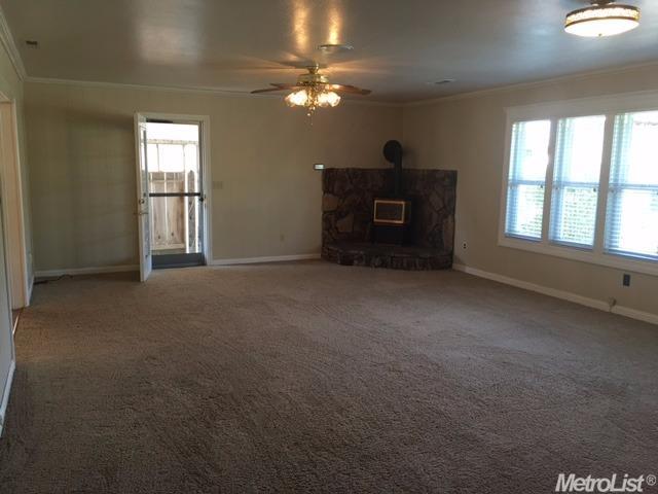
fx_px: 551
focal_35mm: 29
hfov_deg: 61.7
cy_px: 247
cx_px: 329
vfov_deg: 48.2
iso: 32
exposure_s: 1/15
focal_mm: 4.15
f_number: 2.2
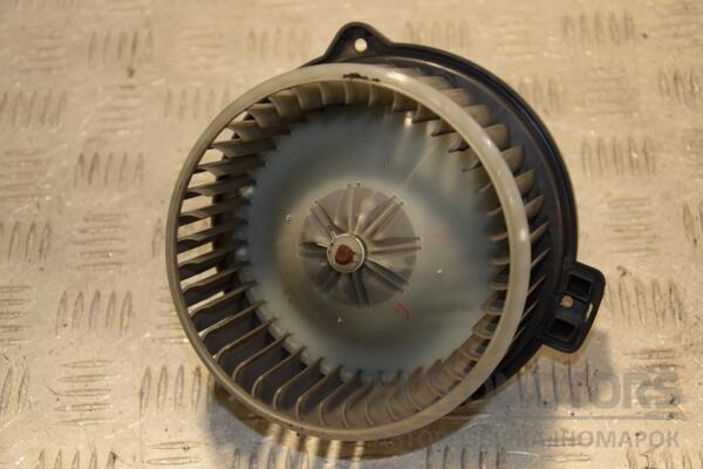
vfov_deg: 18.2
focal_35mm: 75
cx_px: 352
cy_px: 234
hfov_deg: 27.0
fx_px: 1464
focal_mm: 50
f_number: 5
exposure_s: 1/160
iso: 800
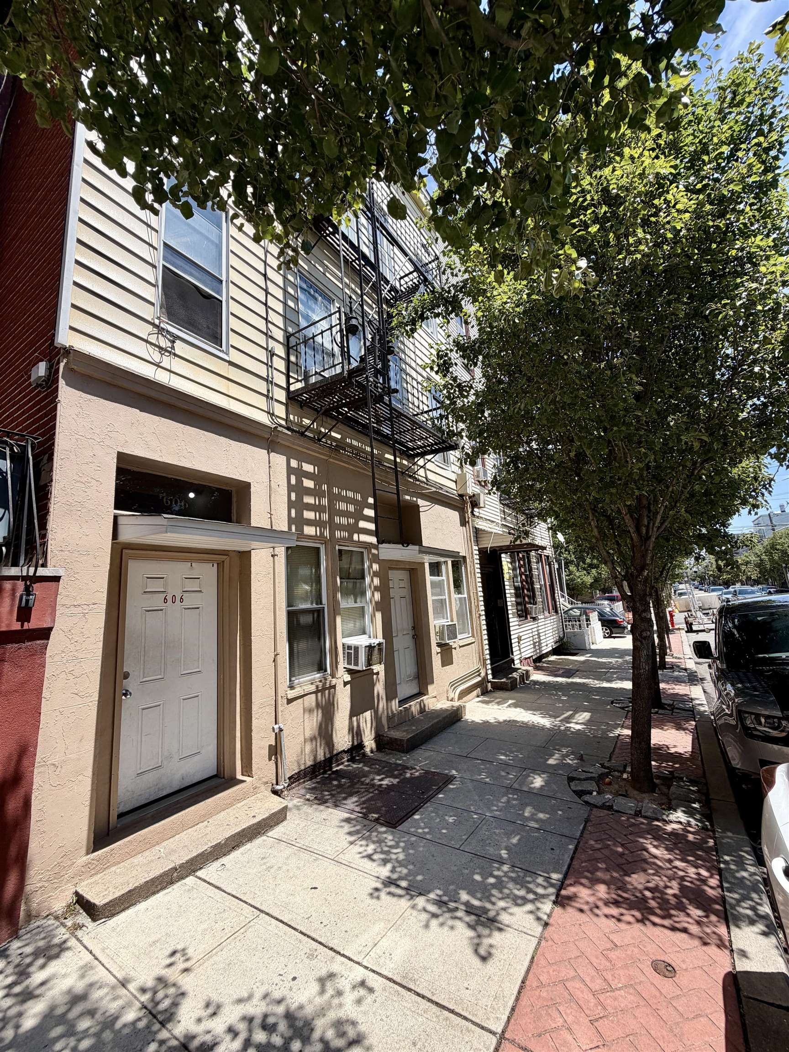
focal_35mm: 14
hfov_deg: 85.7
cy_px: 526
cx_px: 394
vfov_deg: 102.1
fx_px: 425
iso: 32
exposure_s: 1/770
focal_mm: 2.22
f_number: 2.2
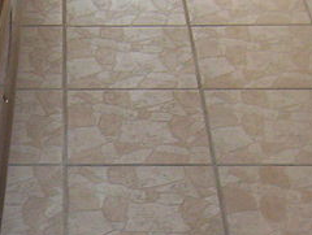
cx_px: -13
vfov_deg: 11.8
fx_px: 1084
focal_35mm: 120
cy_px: 361
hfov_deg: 16.0
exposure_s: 1/30
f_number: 2.76
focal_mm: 5.54
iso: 140
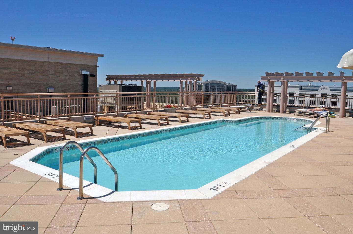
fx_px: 279
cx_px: 176
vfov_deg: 45.6
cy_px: 117
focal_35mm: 28
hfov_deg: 64.6
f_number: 20
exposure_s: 1/200
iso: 200
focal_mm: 19
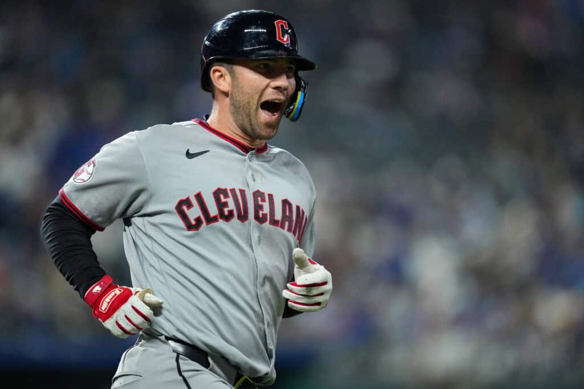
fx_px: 6489
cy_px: 194
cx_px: 292
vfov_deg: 3.4
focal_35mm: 400
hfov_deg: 5.2
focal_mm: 400
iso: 2500
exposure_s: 1/2000
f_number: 2.8
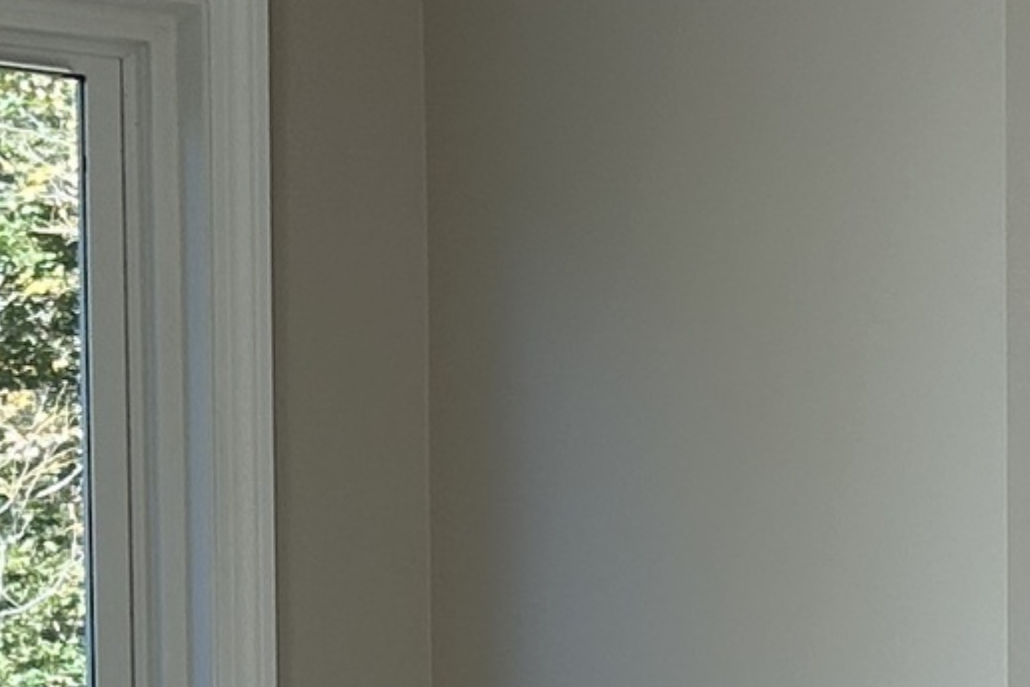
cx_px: 980
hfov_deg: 12.6
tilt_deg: -5.9
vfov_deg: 8.2
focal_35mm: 161
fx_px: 4606
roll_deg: +0.1
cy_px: 1284
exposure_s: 1/188
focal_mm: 5.7
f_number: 1.5
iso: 40
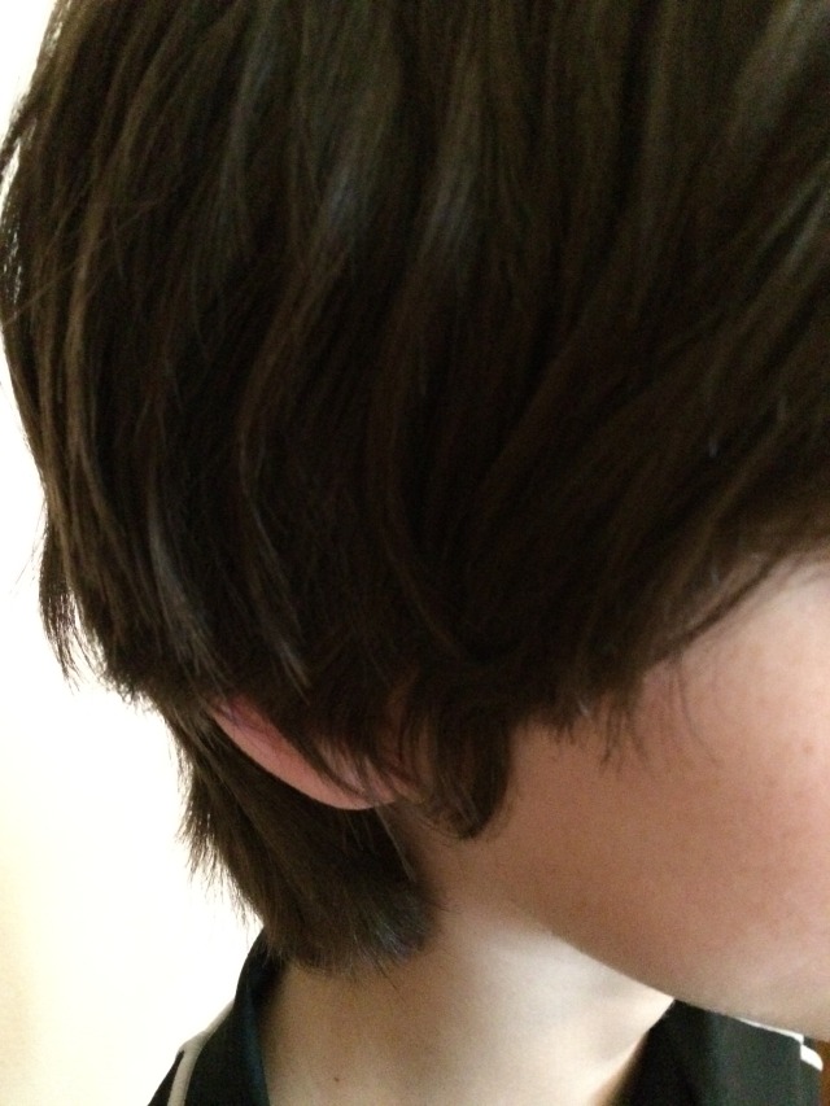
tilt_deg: -13.6
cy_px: 553
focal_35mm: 29
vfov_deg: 61.7
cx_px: 415
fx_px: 927
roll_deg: +2.8
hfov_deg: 48.2
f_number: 2.2
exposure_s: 1/15
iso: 1000
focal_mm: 4.15
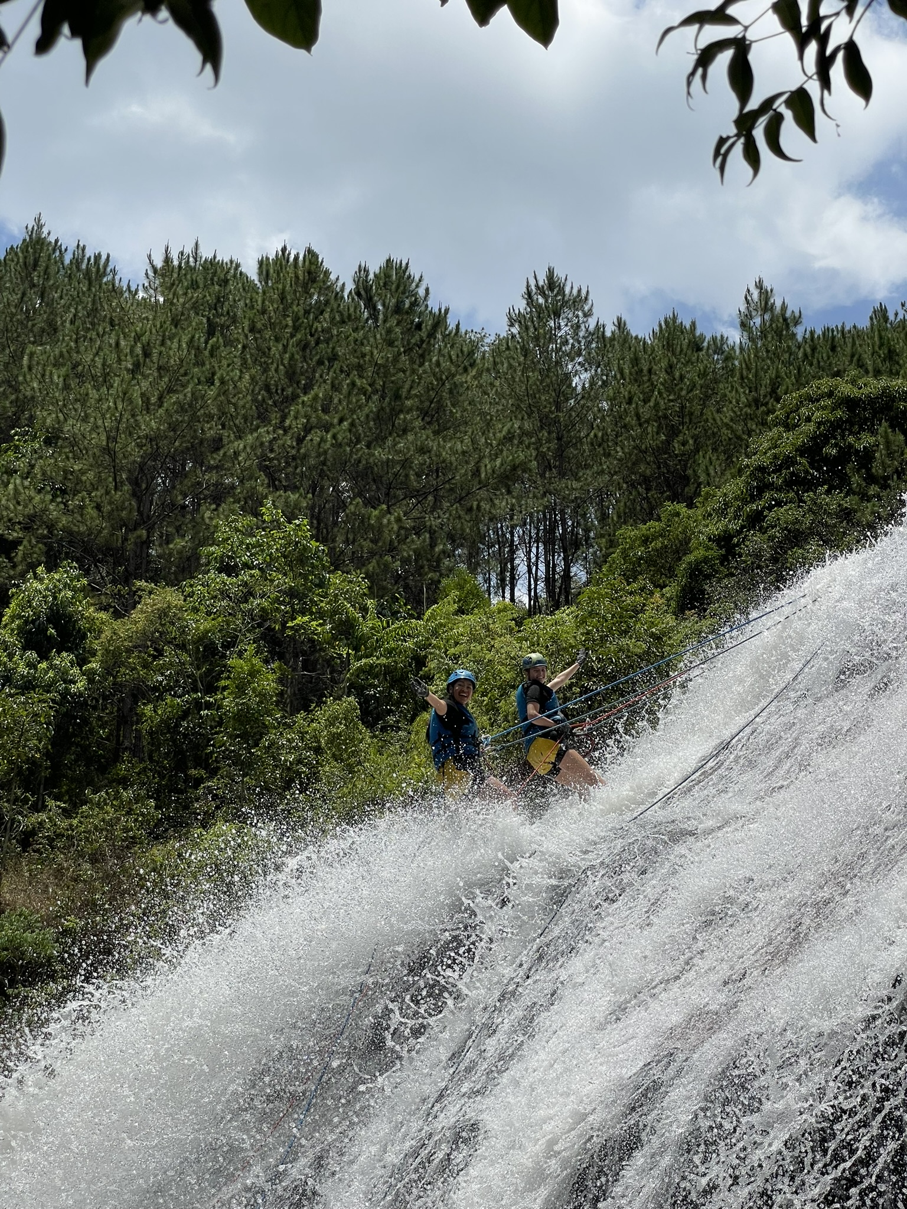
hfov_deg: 28.0
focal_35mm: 52
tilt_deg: +29.5
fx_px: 1817
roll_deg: +0.3
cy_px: 604
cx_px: 454
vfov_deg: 36.8
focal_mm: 6
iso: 25
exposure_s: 1/3425
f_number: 2
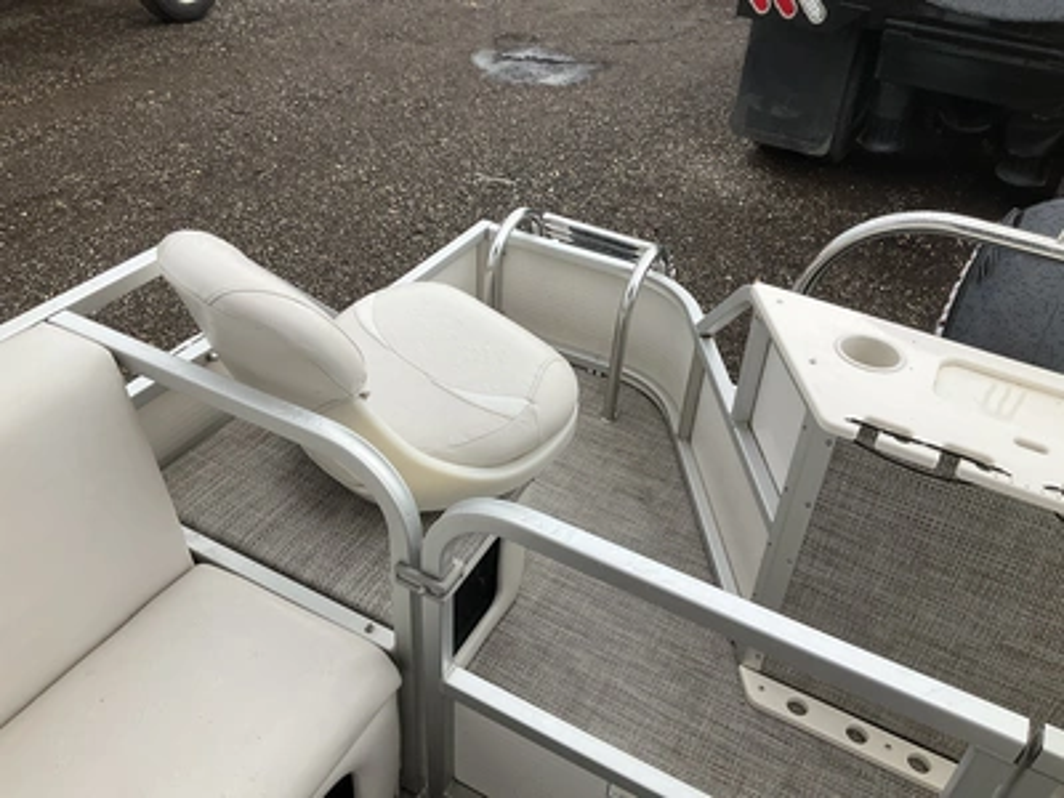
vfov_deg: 48.2
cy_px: 399
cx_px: 532
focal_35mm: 29
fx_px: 891
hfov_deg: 61.7
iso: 25
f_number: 1.8
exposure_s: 1/869
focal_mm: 3
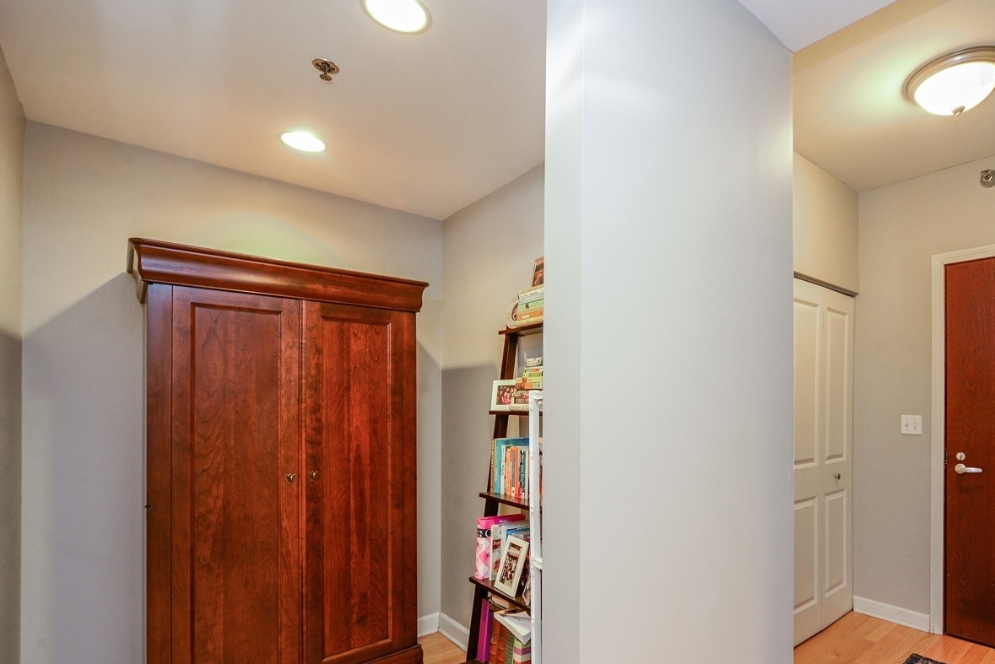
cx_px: 646
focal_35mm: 19
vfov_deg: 64.3
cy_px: 381
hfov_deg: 84.5
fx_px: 525
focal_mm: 14
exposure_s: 1/2.5
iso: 500
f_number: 8
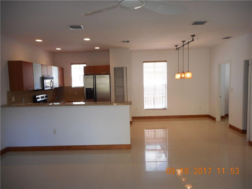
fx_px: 182
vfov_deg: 54.9
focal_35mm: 25
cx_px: 126
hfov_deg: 69.4
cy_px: 94
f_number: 3.7
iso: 180
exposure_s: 1/30
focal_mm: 4.5
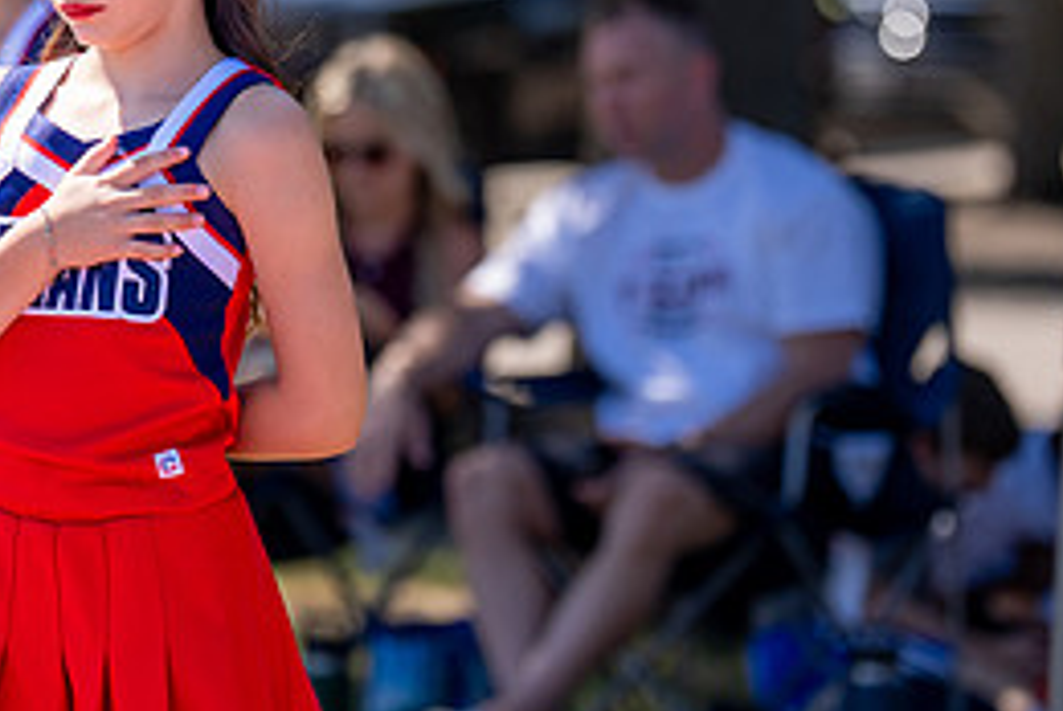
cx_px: 98
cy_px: 201
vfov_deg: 3.9
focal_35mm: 352
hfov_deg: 5.8
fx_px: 10405
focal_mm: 136
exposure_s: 1/1250
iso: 100
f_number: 2.8
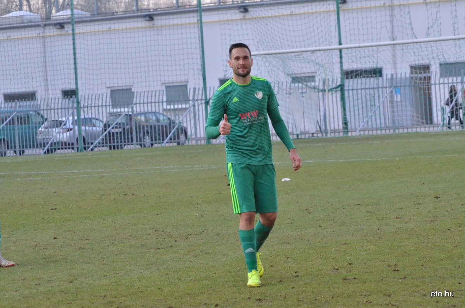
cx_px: 232
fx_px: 2243
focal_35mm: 174
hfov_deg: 11.8
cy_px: 154
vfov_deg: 7.9
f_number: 8
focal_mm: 116
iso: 3200
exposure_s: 1/1000
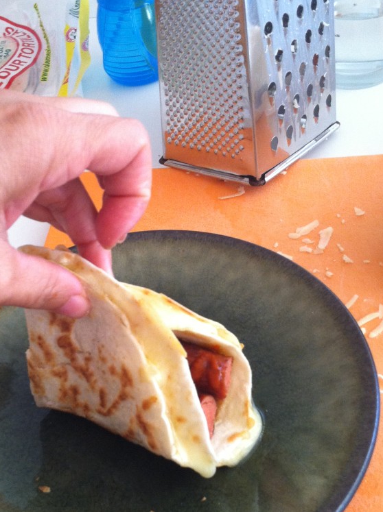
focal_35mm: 48
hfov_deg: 30.1
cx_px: 147
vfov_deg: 39.5
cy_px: 317
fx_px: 710
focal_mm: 3.85
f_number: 2.8
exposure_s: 1/15
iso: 160
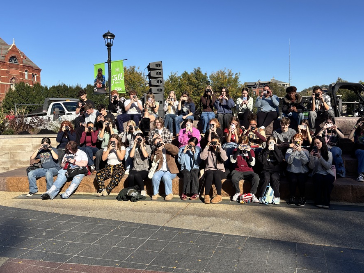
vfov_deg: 46.7
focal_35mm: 30
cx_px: 207
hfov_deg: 59.7
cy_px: 120
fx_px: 316
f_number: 1.6
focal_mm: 5.96
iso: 50
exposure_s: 1/3021
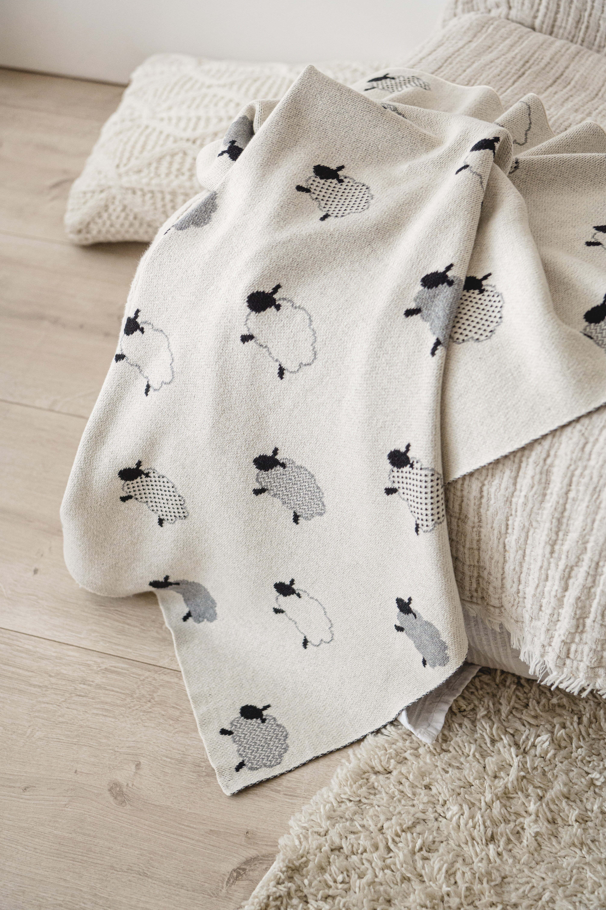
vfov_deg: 35.7
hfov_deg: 24.2
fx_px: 1416
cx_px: 303
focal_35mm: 56
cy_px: 455
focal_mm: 56
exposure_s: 1/80
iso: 800
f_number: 4.5
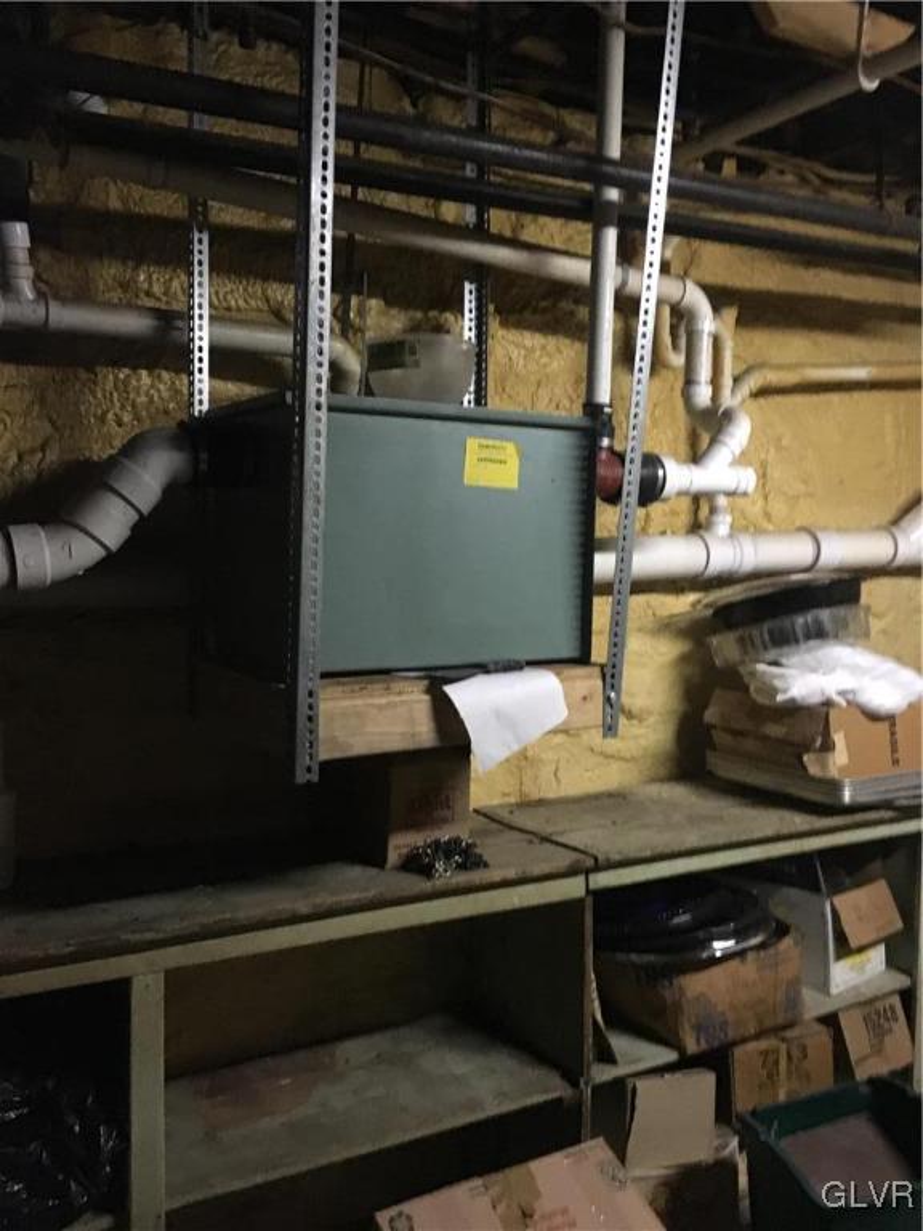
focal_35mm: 29
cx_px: 462
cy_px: 616
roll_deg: +0.2
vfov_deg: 61.7
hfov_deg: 48.2
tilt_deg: -8.0
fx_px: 1031
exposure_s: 1/15
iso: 320
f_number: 2.2
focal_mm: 4.15
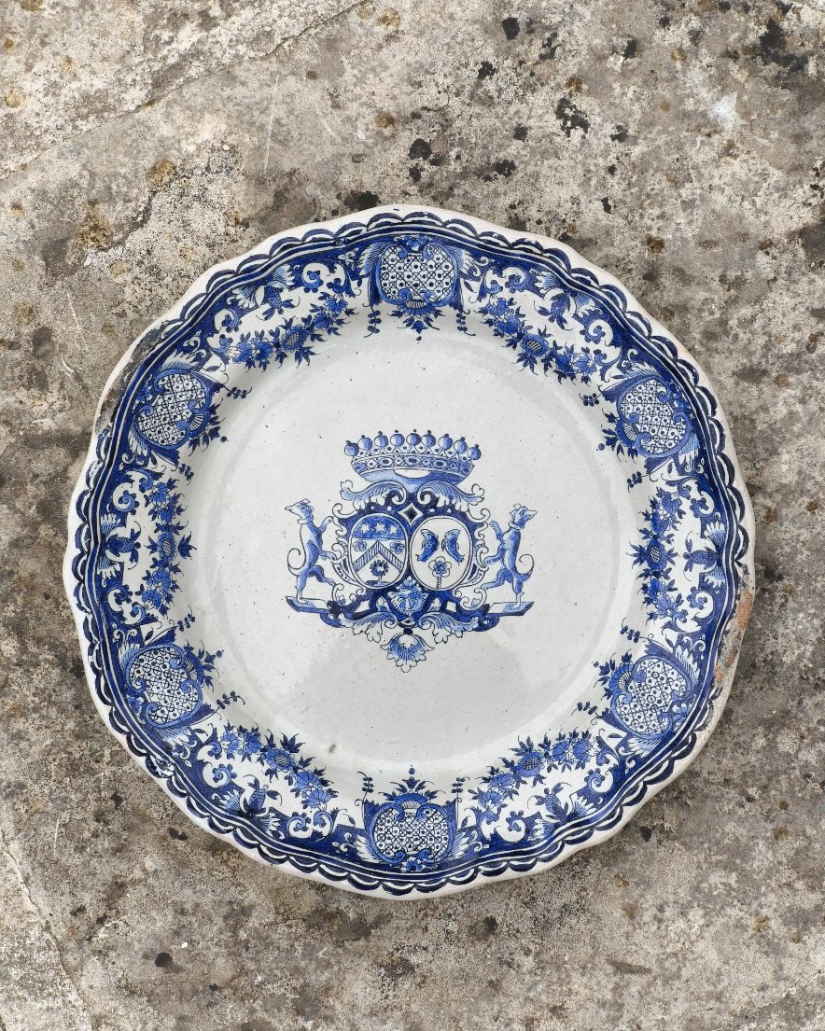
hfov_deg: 28.6
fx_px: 1618
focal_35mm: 53
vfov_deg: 35.4
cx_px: 415
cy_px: 526
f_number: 1.9
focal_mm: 7.1
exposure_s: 1/105
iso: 50
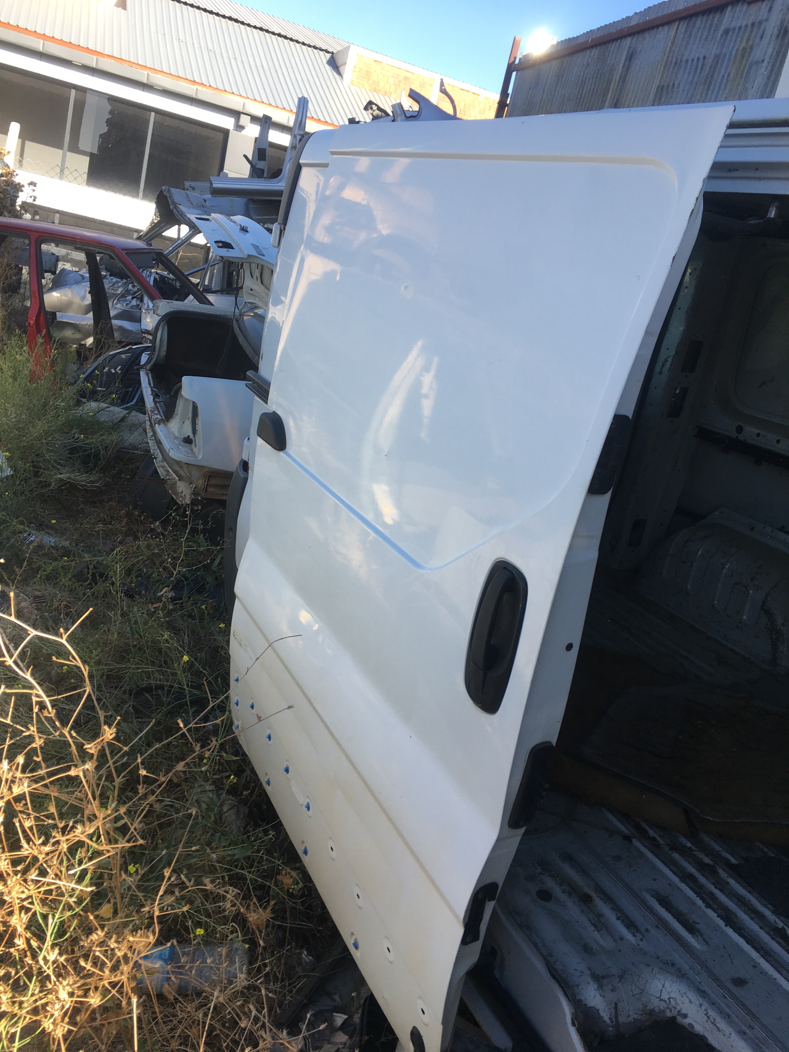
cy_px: 526
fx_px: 881
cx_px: 394
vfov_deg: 61.7
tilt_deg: -14.9
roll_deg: -14.9
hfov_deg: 48.2
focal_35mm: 29
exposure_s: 1/390
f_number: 2.2
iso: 25
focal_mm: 4.15
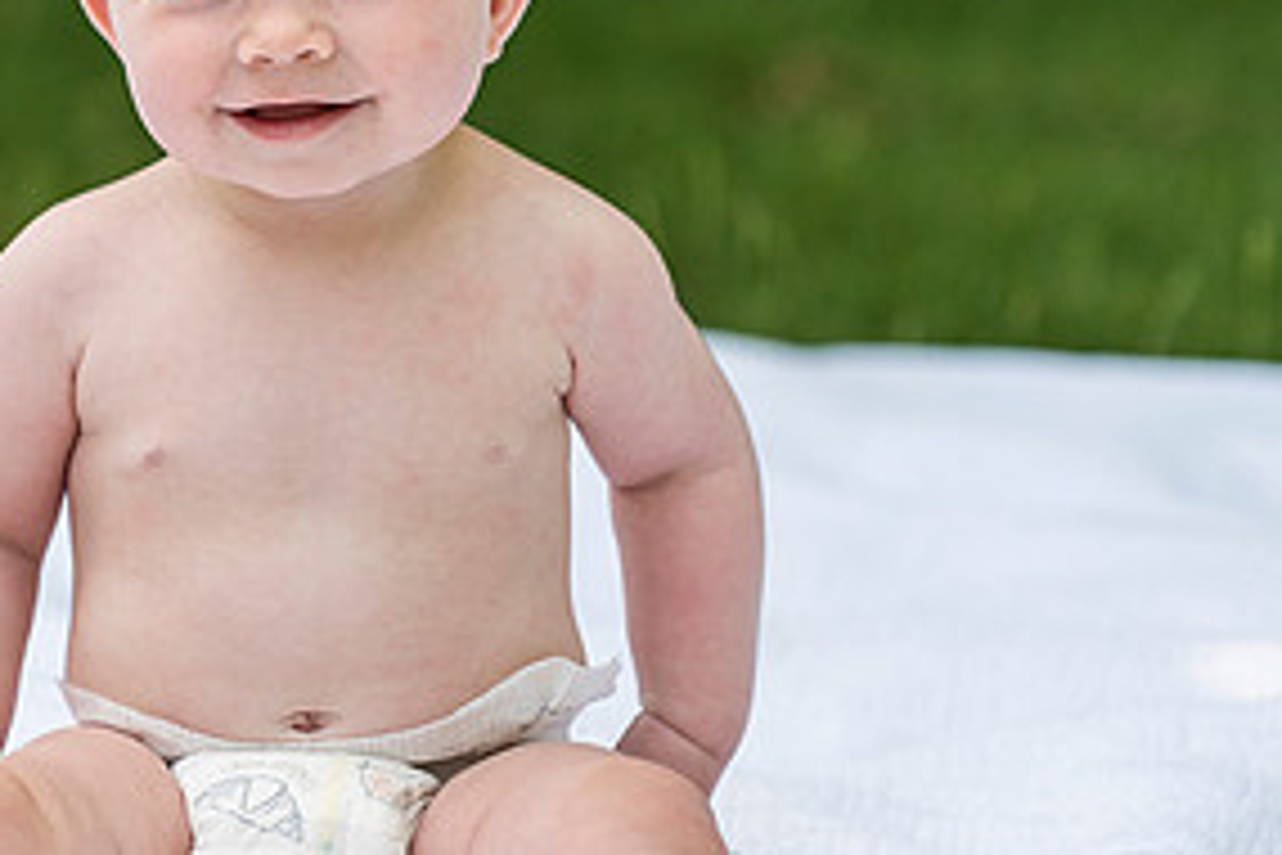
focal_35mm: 306
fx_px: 10896
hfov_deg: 6.7
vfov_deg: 4.5
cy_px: 245
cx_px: 300
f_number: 3.5
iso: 400
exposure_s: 1/1000
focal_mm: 140
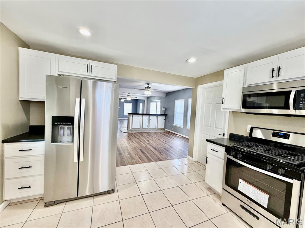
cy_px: 114
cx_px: 152
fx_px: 123
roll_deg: -3.2
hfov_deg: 102.1
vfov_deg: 85.7
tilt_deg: -3.0
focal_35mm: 14
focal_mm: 2.22
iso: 250
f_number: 2.2
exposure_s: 1/120
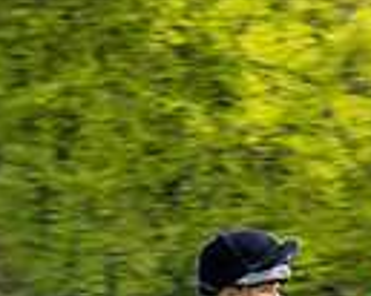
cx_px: 190
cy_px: 651
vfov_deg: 2.8
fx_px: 6122
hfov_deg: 3.5
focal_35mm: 558
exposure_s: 1/160
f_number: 9
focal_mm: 86
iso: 100
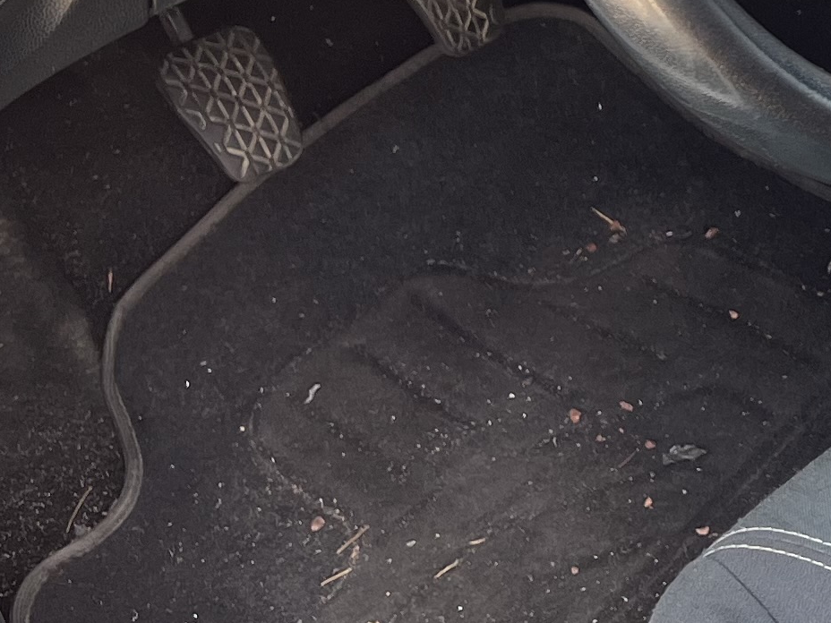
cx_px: 1288
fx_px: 2713
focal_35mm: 113
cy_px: -204
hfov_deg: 15.8
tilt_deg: -33.2
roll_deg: -3.0
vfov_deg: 12.7
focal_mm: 5.7
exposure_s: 1/237
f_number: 1.5
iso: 50
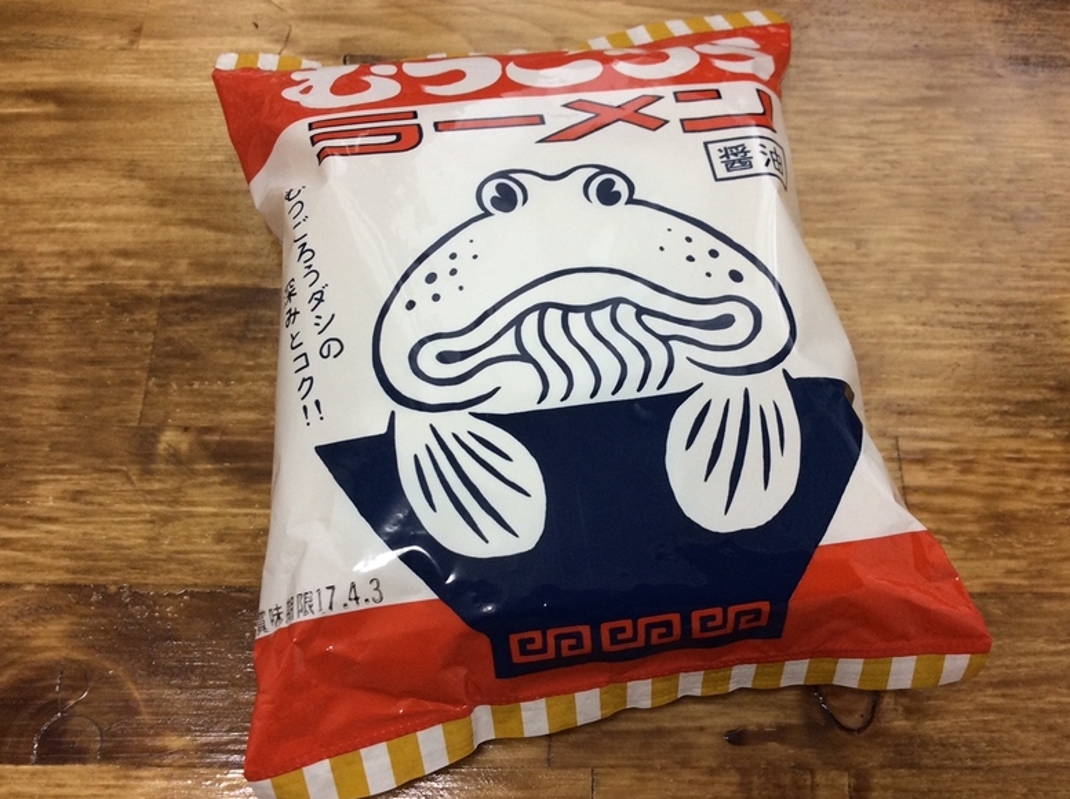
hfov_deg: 55.4
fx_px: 1019
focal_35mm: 33
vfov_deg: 42.9
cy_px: 411
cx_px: 550
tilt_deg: -66.2
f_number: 2.4
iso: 64
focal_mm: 3.3
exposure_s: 1/24
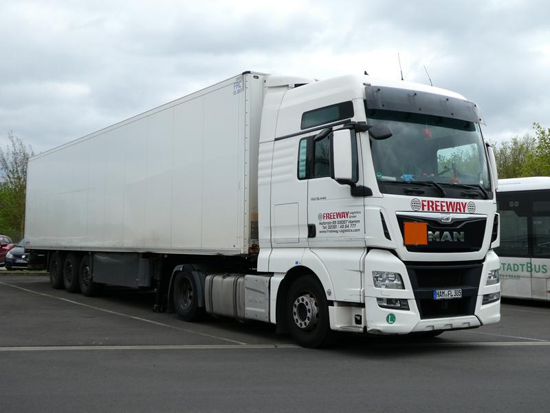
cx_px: 275
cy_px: 206
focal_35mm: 40
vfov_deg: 36.0
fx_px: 636
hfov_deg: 46.8
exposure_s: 1/400
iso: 80
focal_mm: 7.2
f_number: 3.8
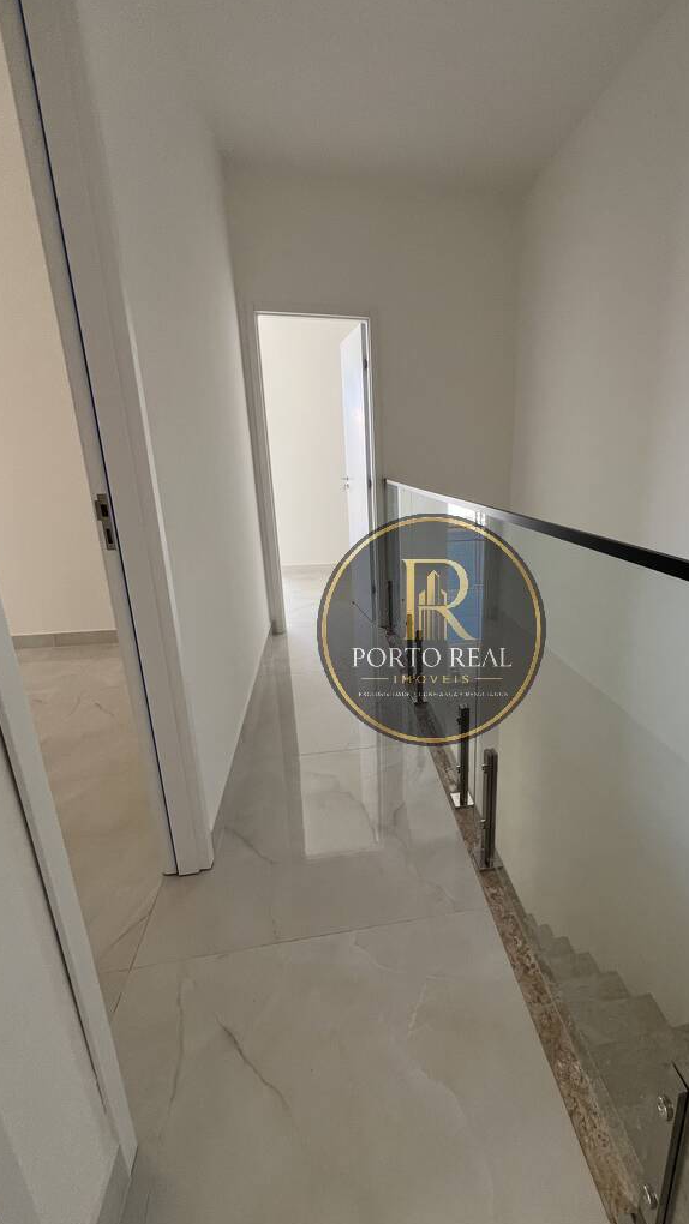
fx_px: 487
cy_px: 632
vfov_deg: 103.0
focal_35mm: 15
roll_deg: +0.5
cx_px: 432
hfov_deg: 69.4
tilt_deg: -15.8
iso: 100
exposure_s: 1/99
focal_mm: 1.57
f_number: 1.8
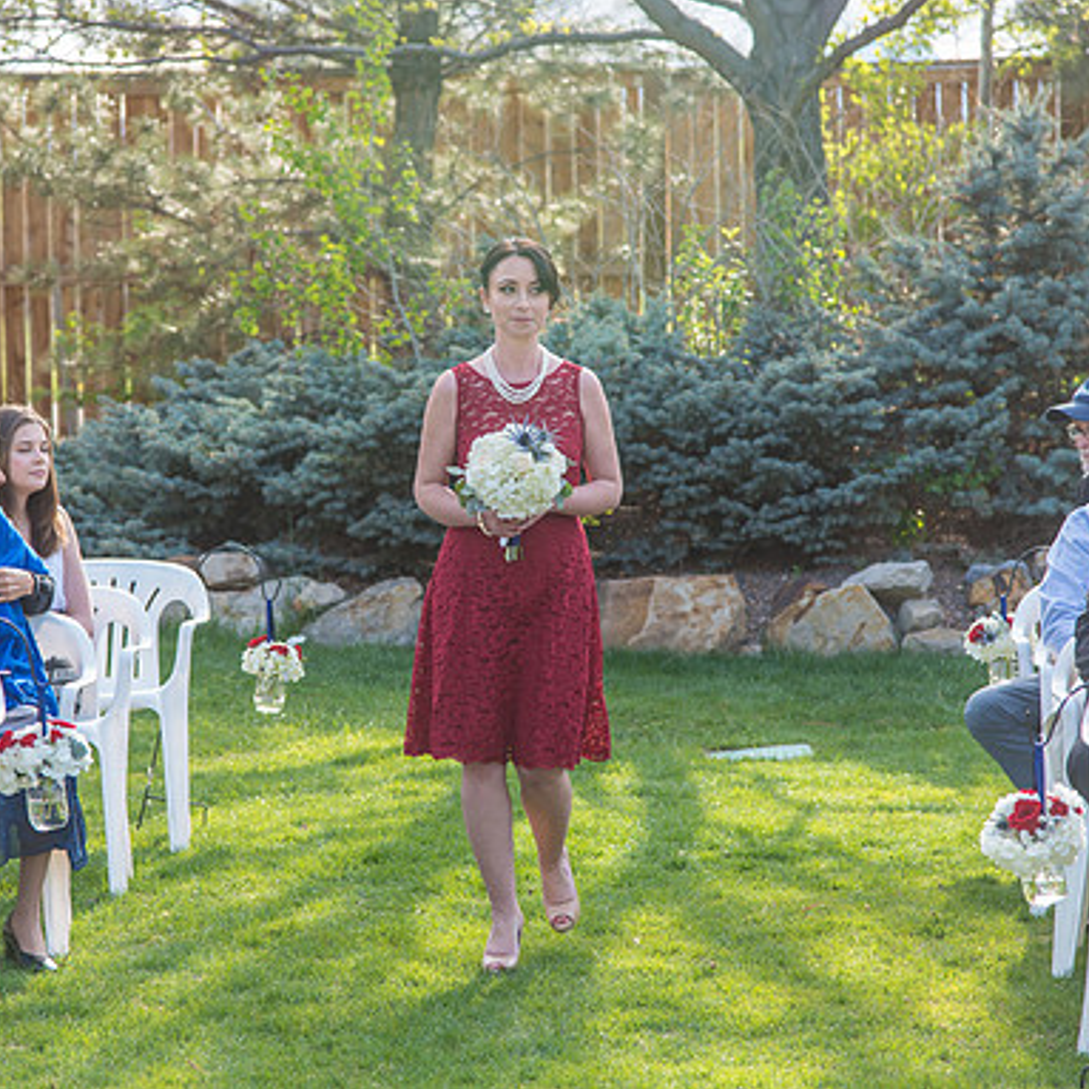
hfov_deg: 13.8
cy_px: 542
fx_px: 4485
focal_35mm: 126
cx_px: 444
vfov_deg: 13.8
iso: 320
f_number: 5
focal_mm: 98
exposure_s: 1/200
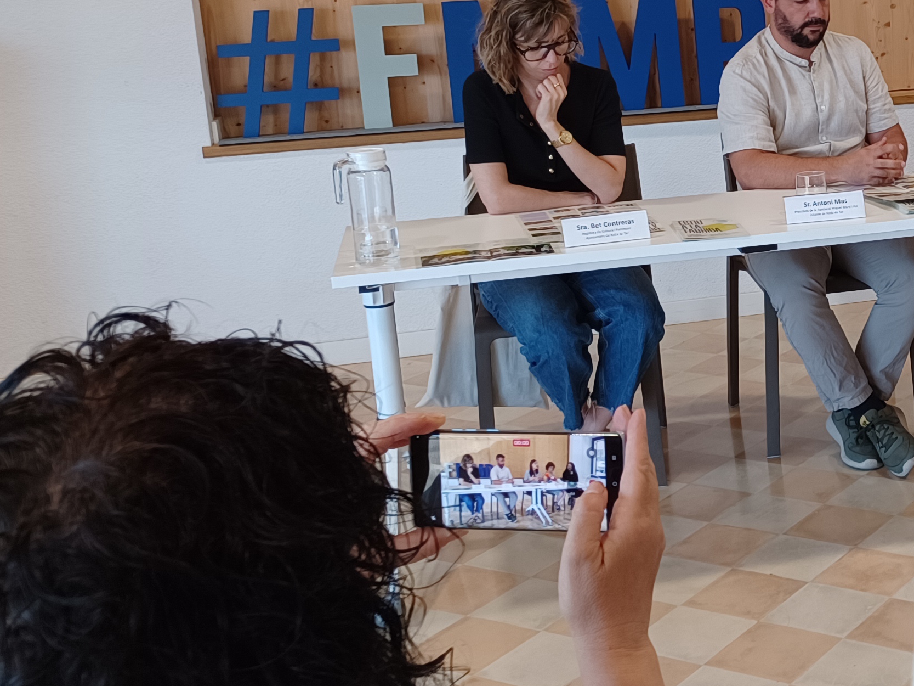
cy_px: 221
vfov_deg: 24.3
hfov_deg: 29.6
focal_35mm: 60
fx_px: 1584
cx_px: 952
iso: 125
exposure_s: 1/50
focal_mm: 4.6
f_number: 1.8
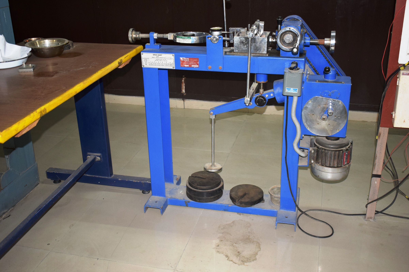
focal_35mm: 40
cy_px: 136
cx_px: 204
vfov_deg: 33.0
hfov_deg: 47.9
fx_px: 460
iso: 1100
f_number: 4
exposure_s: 1/60
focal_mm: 27
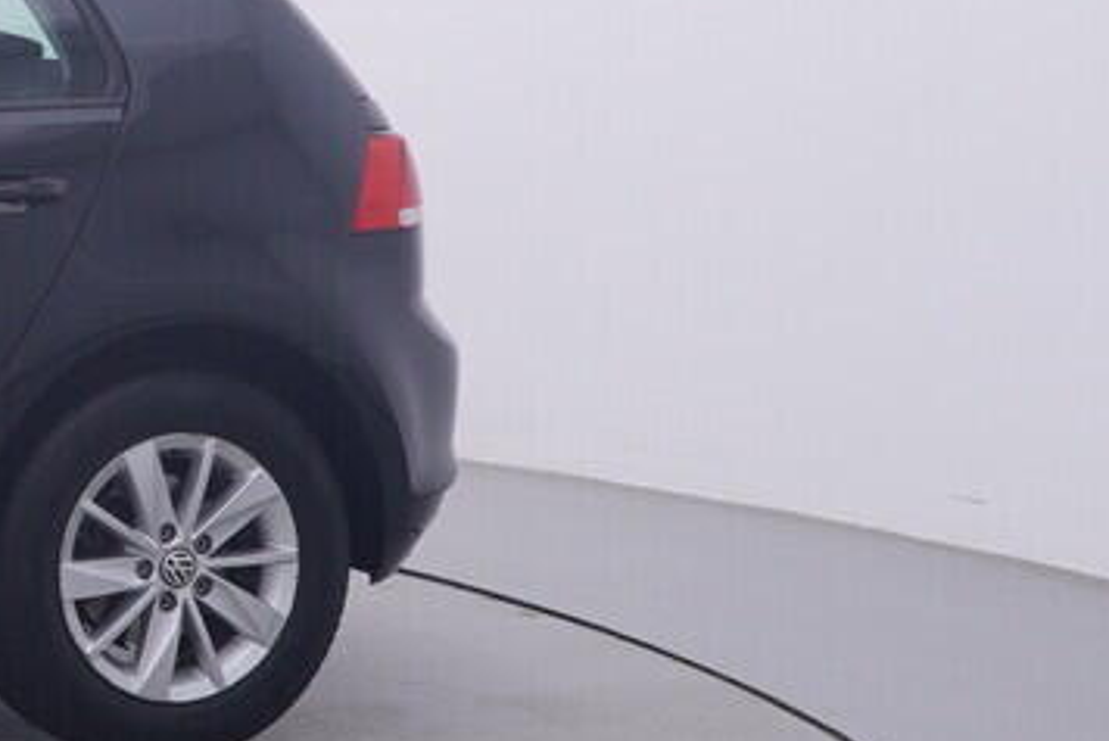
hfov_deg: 18.7
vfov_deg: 14.9
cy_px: 137
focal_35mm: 91
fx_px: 2806
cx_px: -723
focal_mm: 15
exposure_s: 1/80
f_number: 5
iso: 200
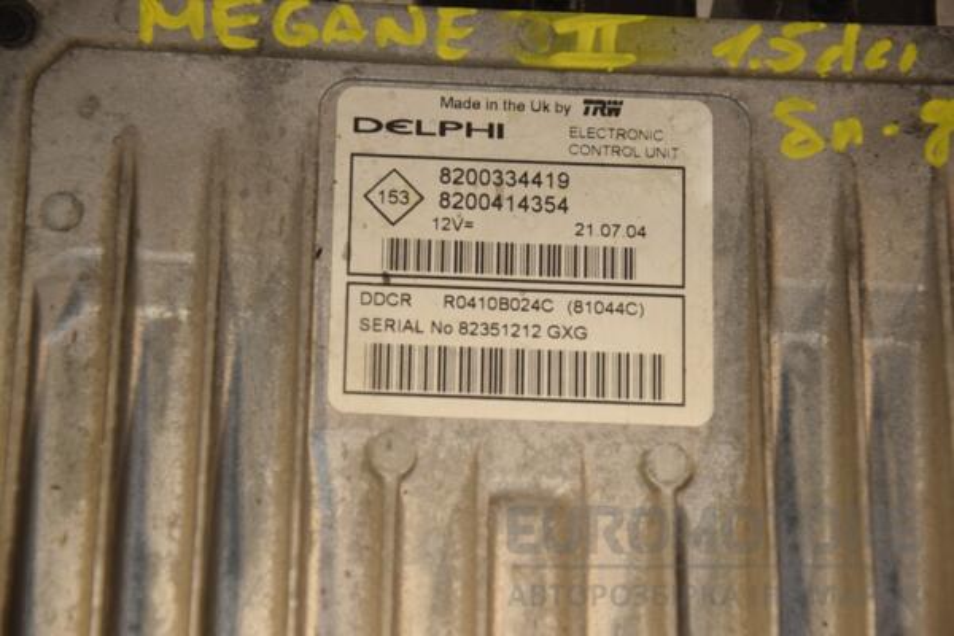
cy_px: 318
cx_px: 477
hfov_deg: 13.0
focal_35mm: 158
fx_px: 4173
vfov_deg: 8.7
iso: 800
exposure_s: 1/200
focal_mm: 105
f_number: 6.3
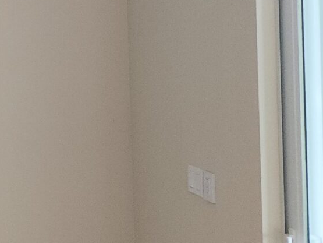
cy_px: -37
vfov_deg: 13.6
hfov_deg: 14.2
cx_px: -393
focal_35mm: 106
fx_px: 990
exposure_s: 1/60
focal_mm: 6.4
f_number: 1.8
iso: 80
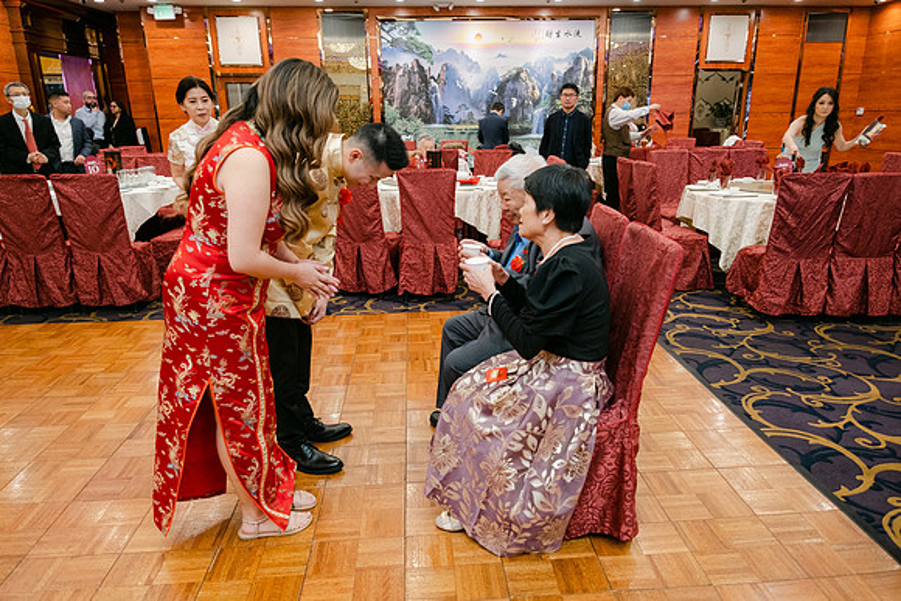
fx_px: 615
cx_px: 460
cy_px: 306
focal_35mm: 25
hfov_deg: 72.4
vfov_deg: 52.1
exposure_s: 1/125
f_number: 2.8
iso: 1000
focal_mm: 16
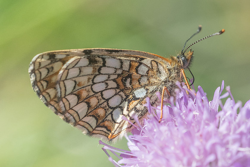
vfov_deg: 3.7
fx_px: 2593
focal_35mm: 373
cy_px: 106
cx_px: 149
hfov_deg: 5.5
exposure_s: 1/1600
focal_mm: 150
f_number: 9
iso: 1250
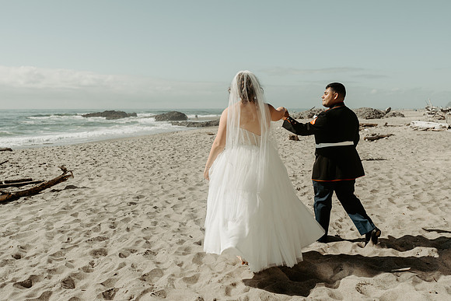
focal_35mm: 37
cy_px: 150
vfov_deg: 35.6
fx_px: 469
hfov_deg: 51.3
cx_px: 226
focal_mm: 35
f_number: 4
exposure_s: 1/3200
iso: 100
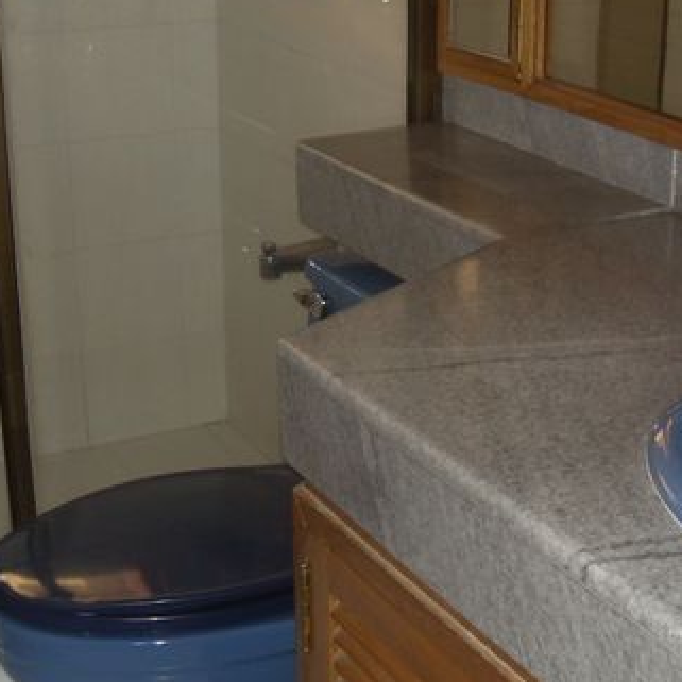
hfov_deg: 24.9
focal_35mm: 68
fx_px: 1516
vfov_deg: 25.4
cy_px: 336
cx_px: 560
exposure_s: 1/45
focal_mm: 6.3
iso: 100
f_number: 2.8
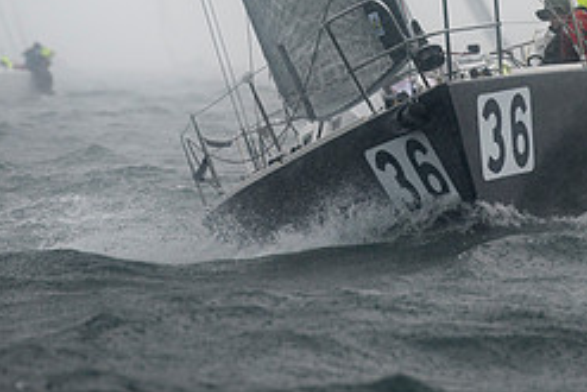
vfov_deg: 3.0
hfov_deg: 4.5
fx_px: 7456
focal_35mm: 457
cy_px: -39
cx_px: 378
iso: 400
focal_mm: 195
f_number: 4
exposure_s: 1/640
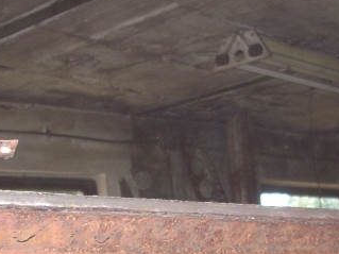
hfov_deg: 22.5
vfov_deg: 16.8
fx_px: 852
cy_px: 215
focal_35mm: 87
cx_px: 163
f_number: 2.8
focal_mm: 6.2
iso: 100
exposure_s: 1/60
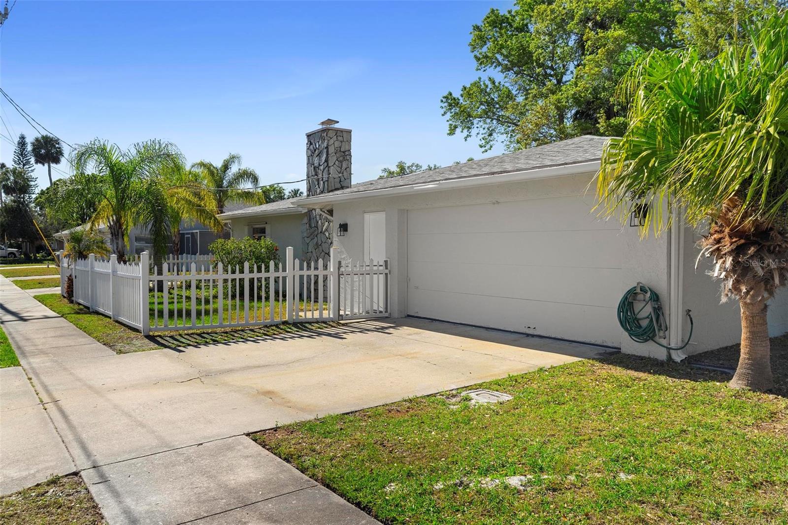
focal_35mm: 26
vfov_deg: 49.5
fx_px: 569
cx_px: 394
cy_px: 262
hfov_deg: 69.4
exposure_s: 1/1250
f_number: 8
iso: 800
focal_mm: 26
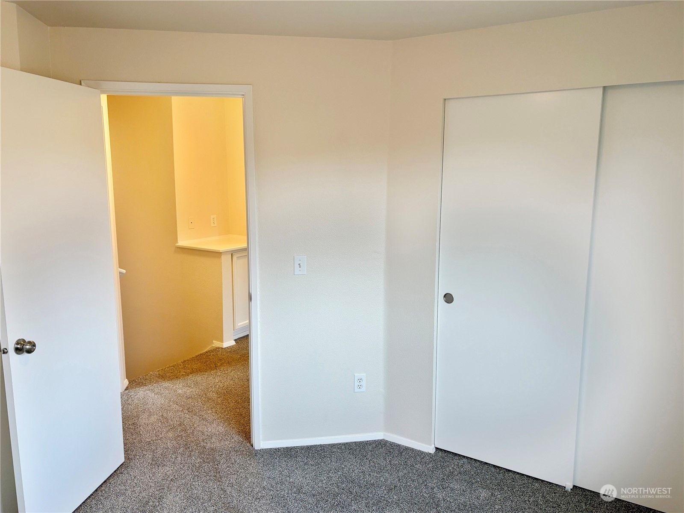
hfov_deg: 67.3
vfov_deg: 53.1
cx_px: 342
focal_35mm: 26
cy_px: 256
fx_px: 514
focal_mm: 5.96
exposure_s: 1/60
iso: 64
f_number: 1.6
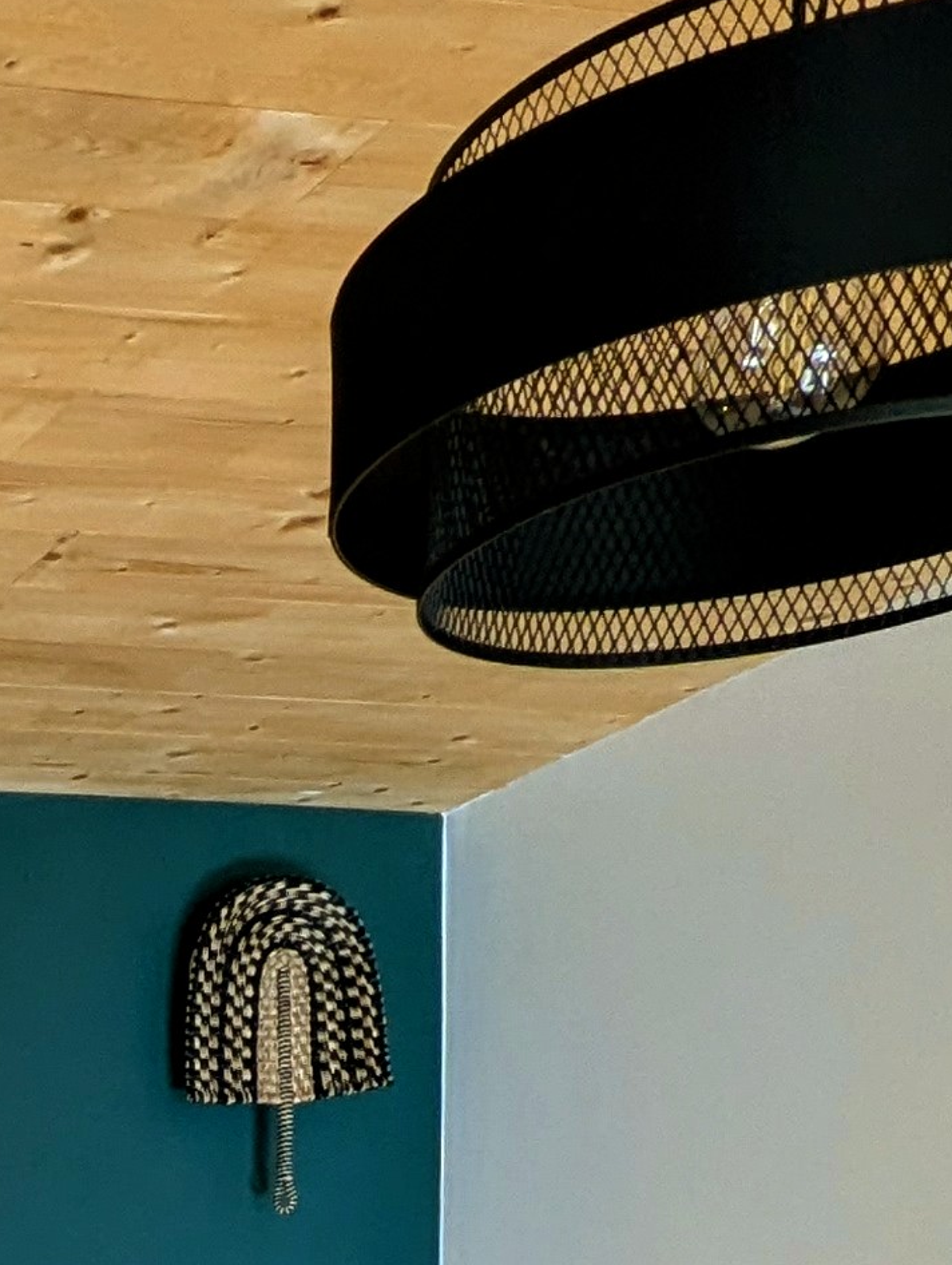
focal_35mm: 69
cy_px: 1812
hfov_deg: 16.7
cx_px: -884
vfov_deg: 23.4
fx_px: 2524
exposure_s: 1/34.3
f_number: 2.2
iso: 49
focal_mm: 2.35
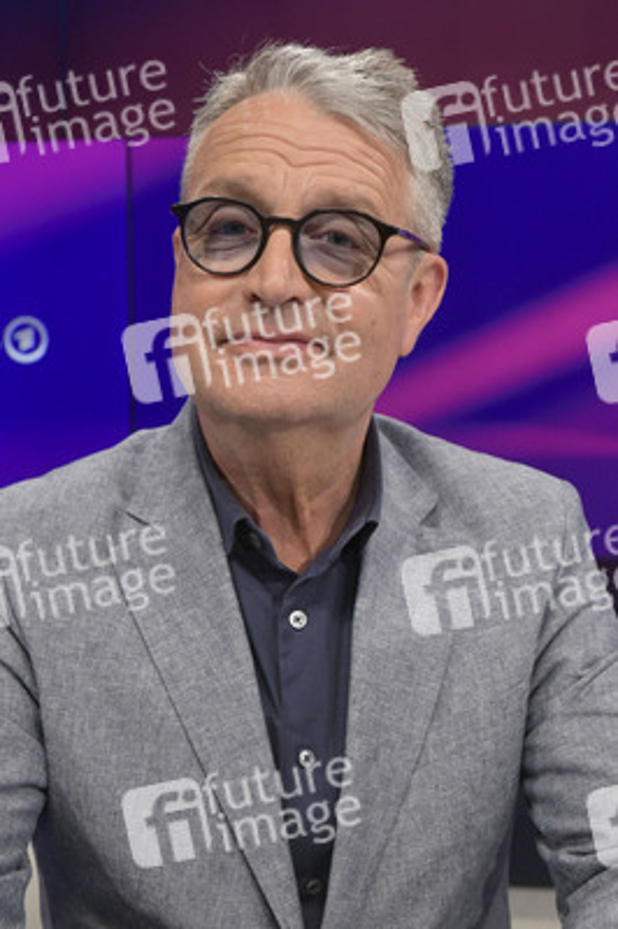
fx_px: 1238
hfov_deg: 28.0
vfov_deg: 41.1
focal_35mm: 48
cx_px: 309
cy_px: 464
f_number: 6.3
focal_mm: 48
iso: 2500
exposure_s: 1/200
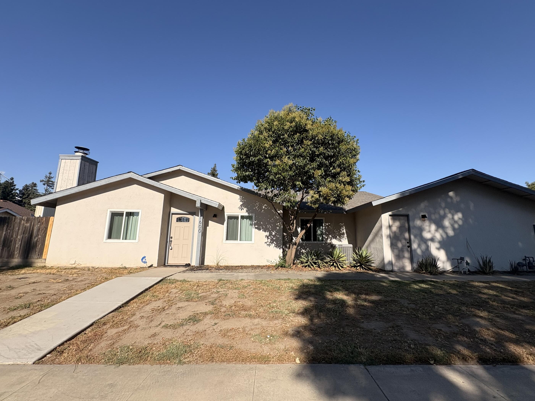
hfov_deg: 98.1
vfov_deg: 81.7
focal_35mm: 15
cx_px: 277
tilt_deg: +11.5
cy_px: 200
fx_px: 232
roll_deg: +0.0
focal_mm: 2.22
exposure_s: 1/2273
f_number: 2.2
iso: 50
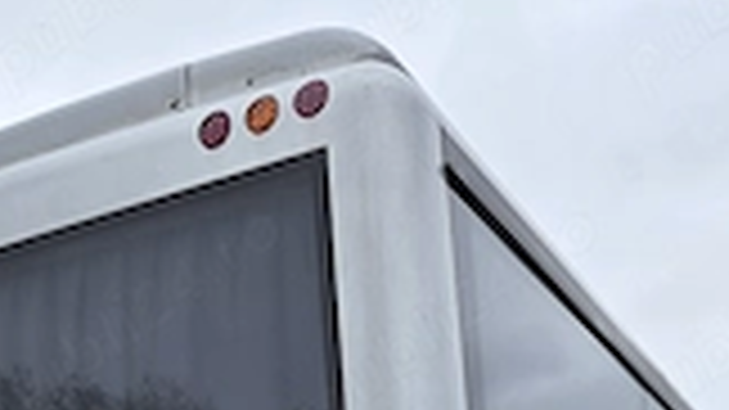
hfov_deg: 33.7
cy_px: 739
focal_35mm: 62
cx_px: 292
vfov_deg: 16.3
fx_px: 1198
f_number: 1.8
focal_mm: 5.4
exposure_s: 1/1250
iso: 80
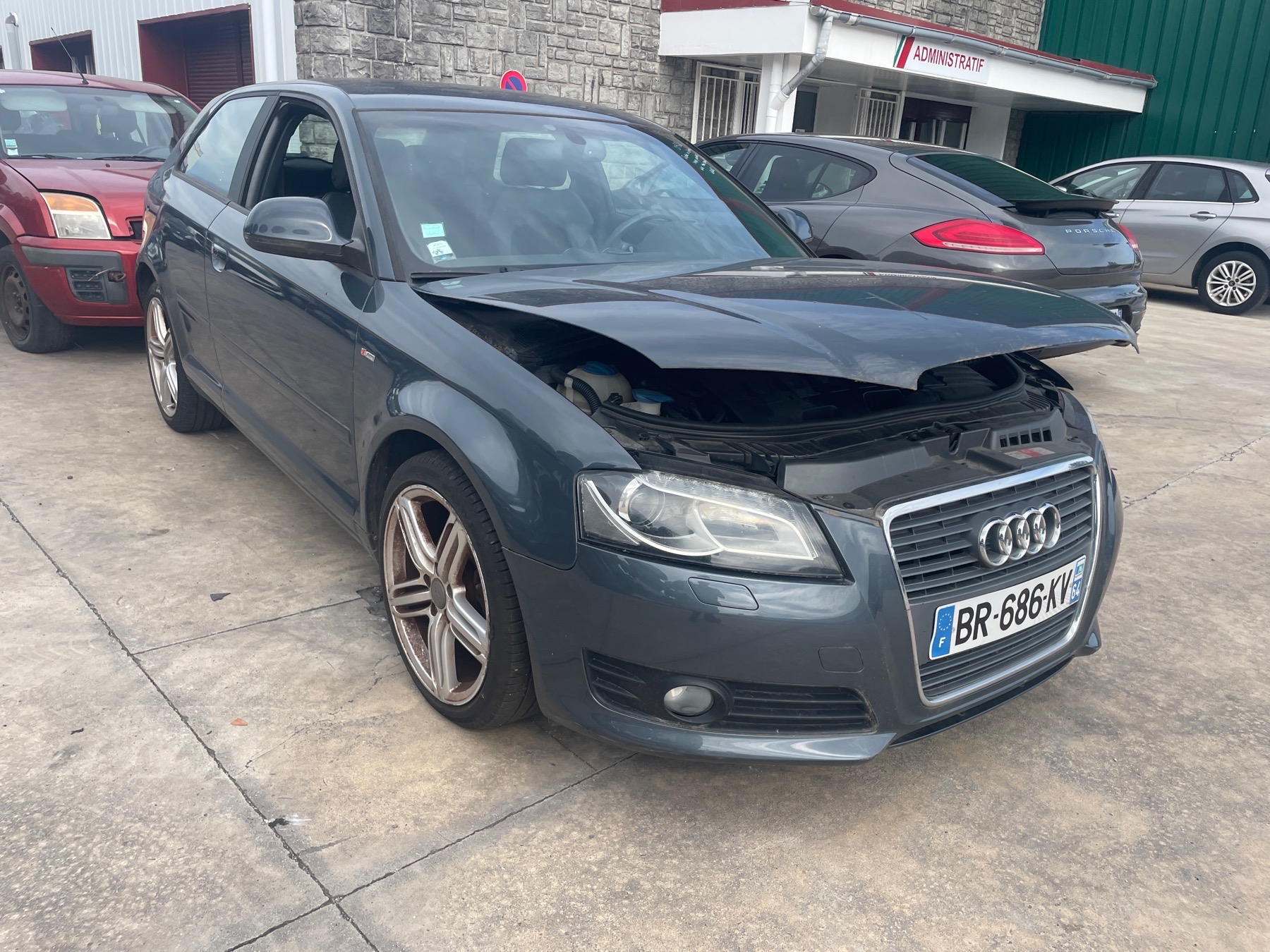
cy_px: 476
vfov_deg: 53.1
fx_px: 954
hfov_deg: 67.3
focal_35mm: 26
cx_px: 635
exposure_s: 1/1276
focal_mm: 4.2
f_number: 1.6
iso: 32
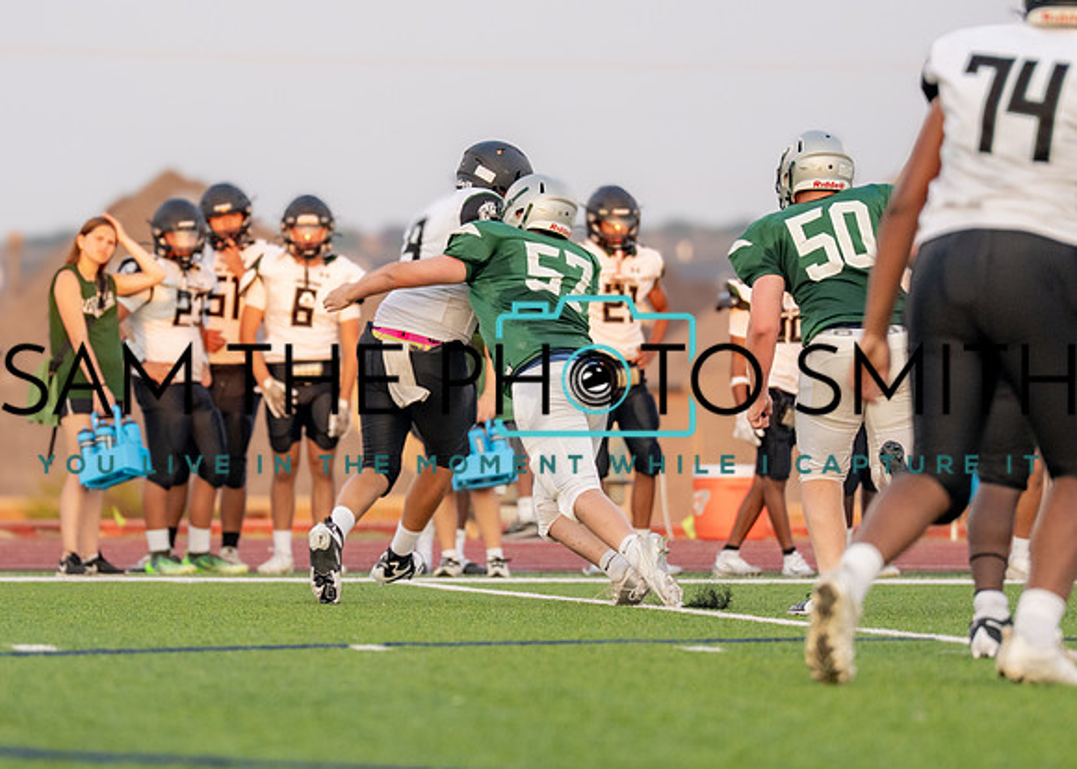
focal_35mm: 413
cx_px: 401
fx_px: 12635
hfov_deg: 4.9
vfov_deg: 3.5
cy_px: 378
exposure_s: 1/1600
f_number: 2.8
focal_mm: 200
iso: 500
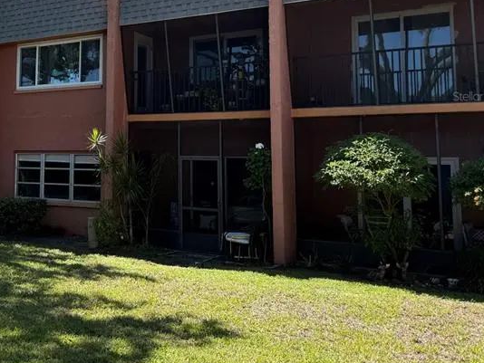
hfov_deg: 38.3
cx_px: 44
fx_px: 643
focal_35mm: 46
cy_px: 96
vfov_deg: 31.1
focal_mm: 6.76
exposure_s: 1/2000
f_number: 1.78
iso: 80
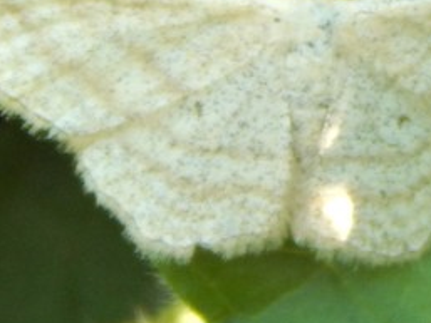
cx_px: 311
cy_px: 37
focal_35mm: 605
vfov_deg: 2.5
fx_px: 7536
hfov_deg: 3.3
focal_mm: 32.8
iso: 125
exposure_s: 1/40
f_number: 5.3
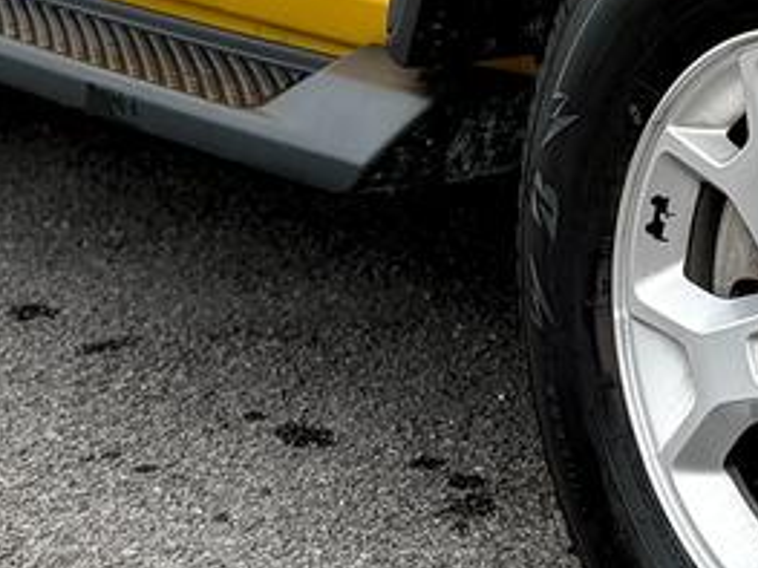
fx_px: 2561
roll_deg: -0.4
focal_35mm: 117
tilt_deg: -8.6
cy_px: -92
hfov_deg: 16.2
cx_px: 911
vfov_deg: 12.4
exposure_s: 1/943
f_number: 1.78
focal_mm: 6.76
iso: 80
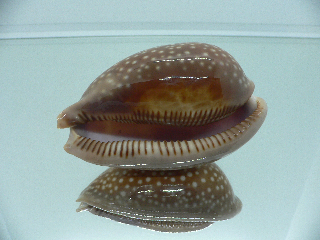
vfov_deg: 40.7
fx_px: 324
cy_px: 120
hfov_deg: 52.6
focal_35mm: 35
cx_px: 160
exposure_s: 1/60
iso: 150
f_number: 2.8
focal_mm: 4.6
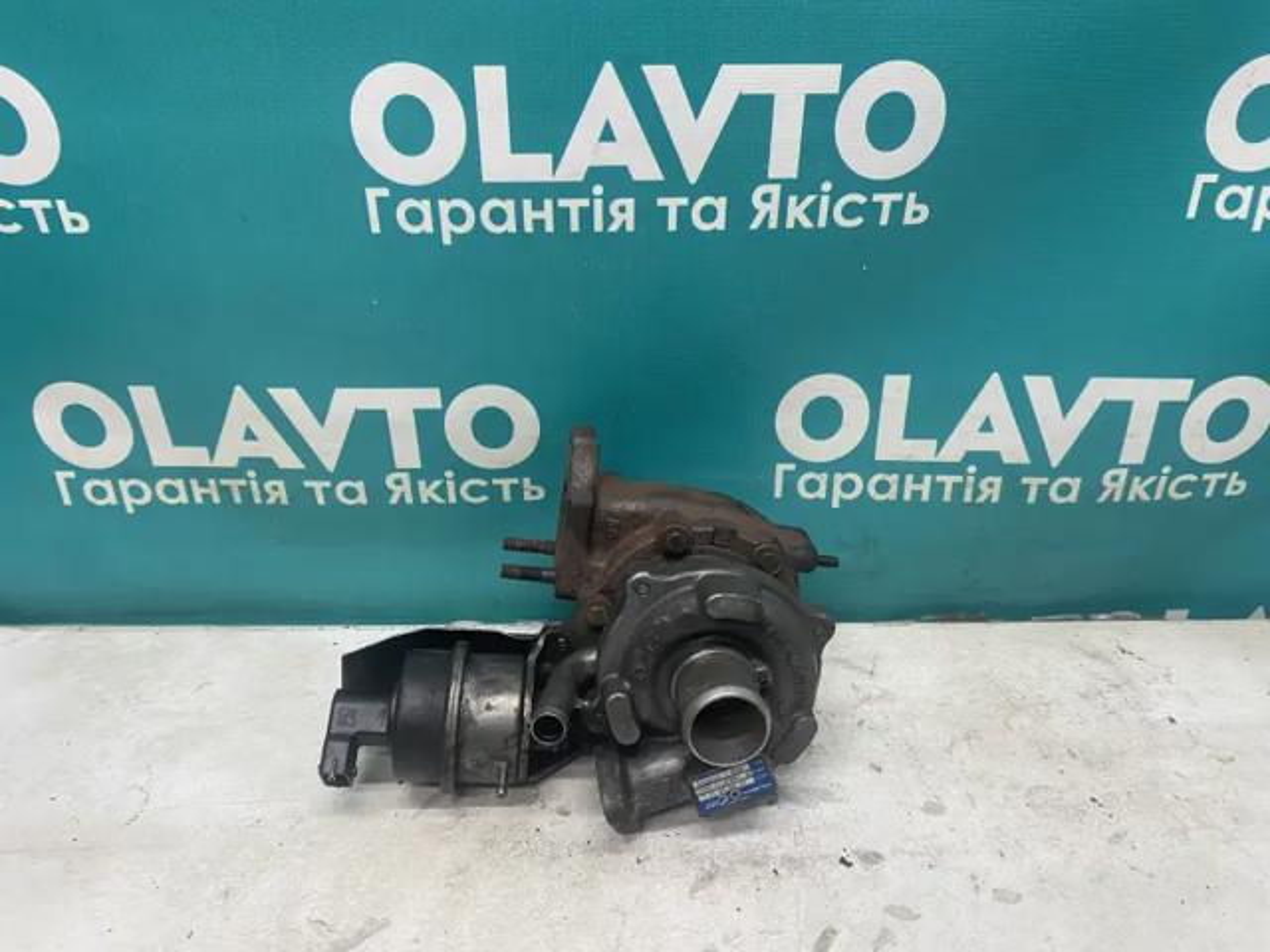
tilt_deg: -29.7
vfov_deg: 53.1
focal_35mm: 26
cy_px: 476
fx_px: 954
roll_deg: +0.5
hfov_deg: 67.3
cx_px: 635
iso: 80
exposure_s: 1/50
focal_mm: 4.25
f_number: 1.8
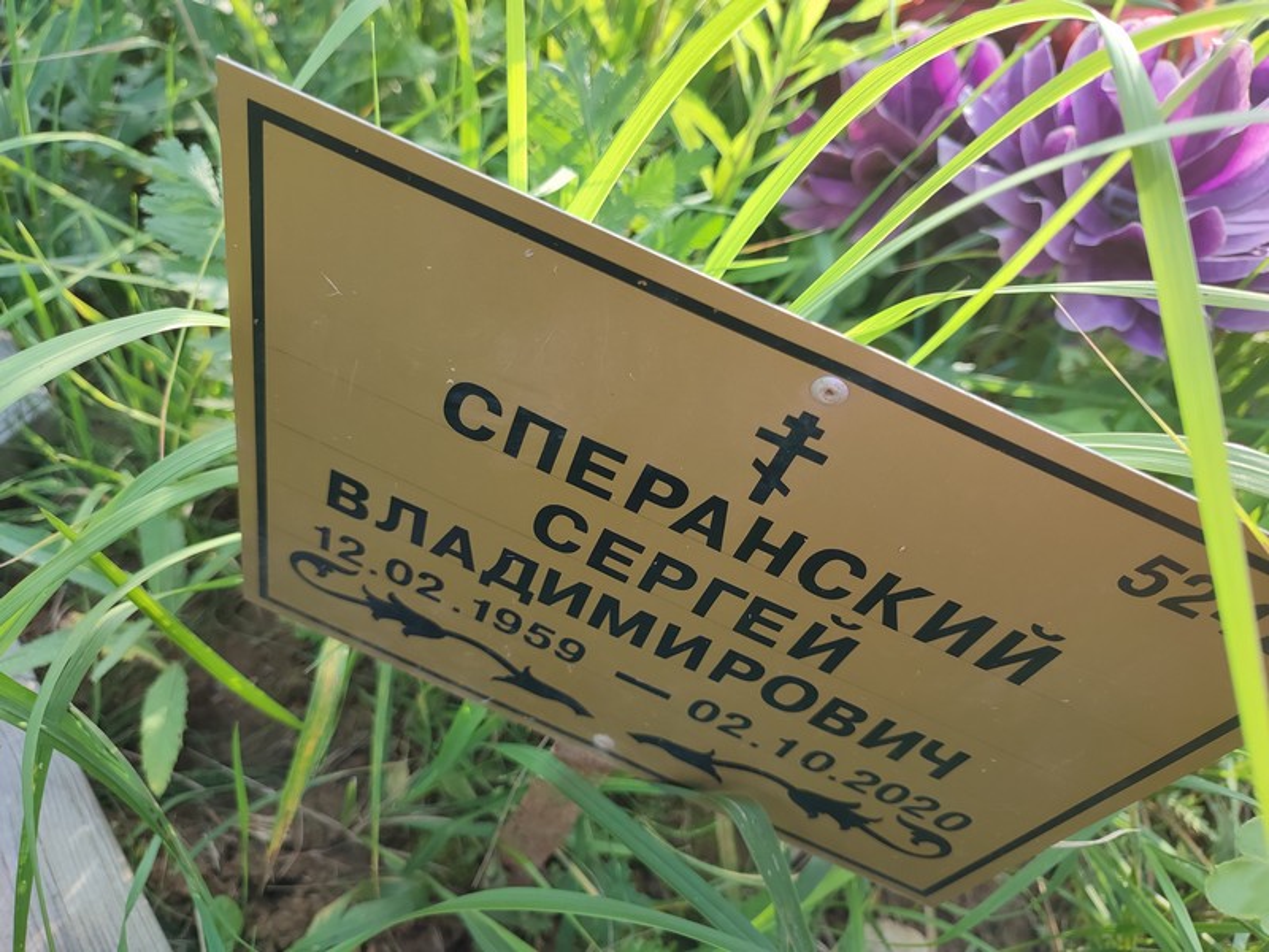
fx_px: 916
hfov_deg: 69.4
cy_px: 476
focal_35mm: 25
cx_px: 634
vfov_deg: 54.9
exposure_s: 1/132
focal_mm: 6.04
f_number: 1.9
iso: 50
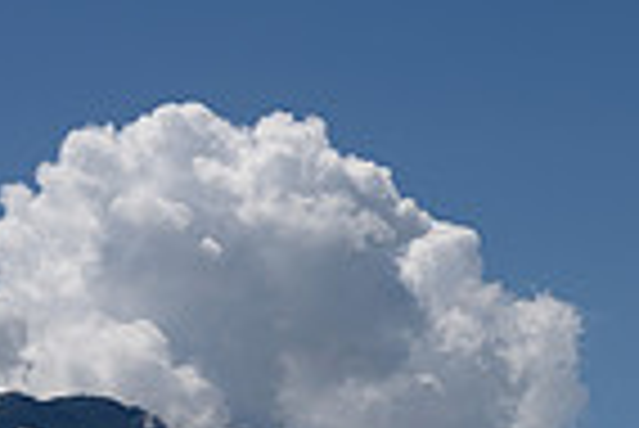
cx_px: 1269
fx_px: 2221
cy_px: 340
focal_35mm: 125
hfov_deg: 13.9
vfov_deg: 11.0
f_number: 10
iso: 64
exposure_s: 1/400
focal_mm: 26.5
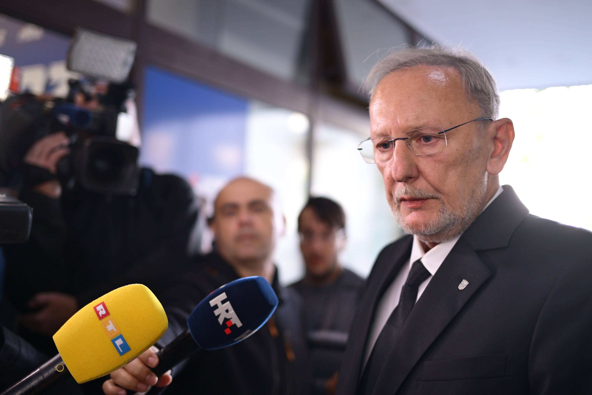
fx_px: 658
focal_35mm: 40
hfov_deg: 48.5
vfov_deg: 33.4
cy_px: 198
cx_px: 296
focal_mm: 40
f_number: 2
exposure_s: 1/160
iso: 1250
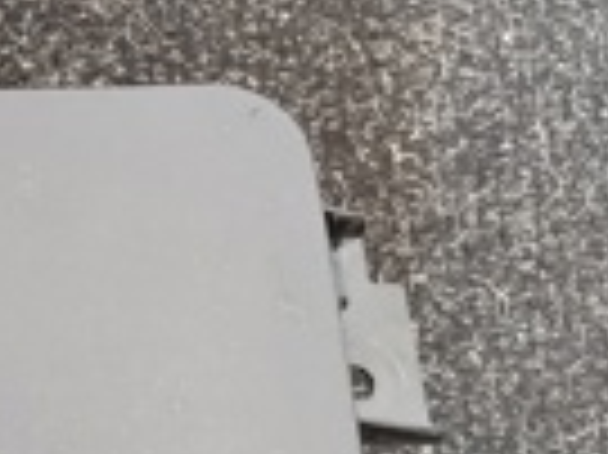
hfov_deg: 14.0
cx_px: -671
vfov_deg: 12.9
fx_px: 2001
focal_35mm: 114
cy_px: 342
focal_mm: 5.24
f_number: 1.7
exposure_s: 1/100
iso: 330
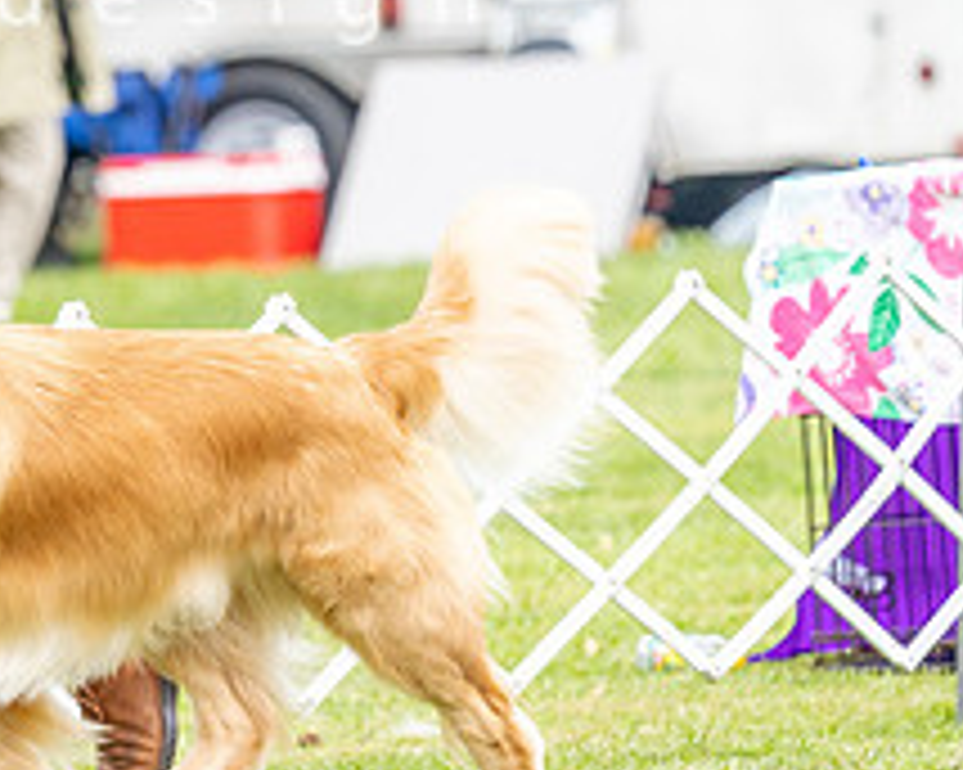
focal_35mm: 585
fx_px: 16666
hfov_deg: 3.3
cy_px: 158
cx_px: -173
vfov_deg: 2.6
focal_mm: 197
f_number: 4.5
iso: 400
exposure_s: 1/640
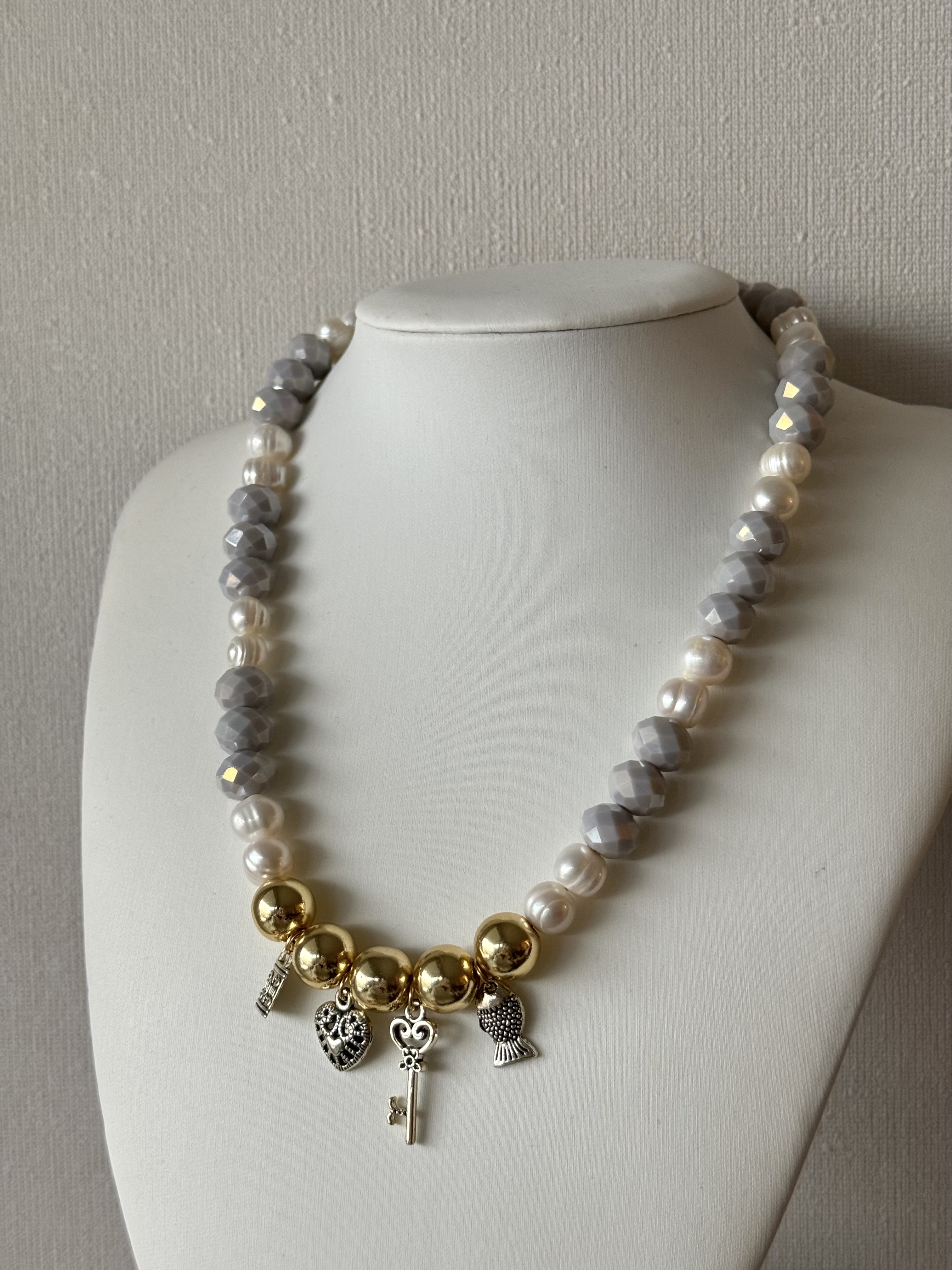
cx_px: 476
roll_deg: +2.0
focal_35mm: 48
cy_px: 635
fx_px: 1760
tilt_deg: -4.7
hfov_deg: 30.3
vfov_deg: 39.7
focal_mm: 6.76
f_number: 1.78
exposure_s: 1/111
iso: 100
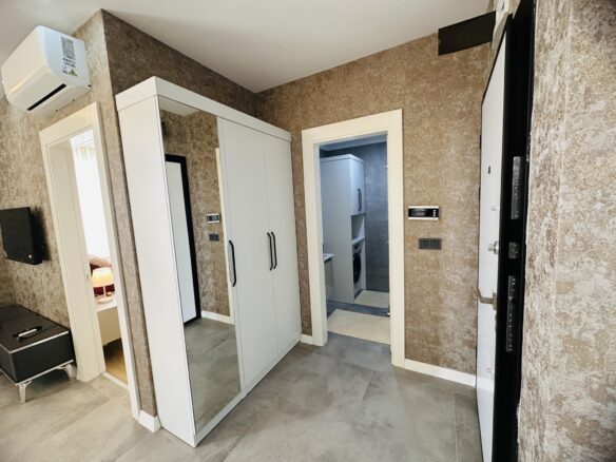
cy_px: 231
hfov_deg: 102.1
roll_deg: +3.2
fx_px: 249
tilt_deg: -5.8
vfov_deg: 85.7
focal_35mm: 14
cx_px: 308
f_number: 2.2
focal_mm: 2.22
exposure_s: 1/100
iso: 250
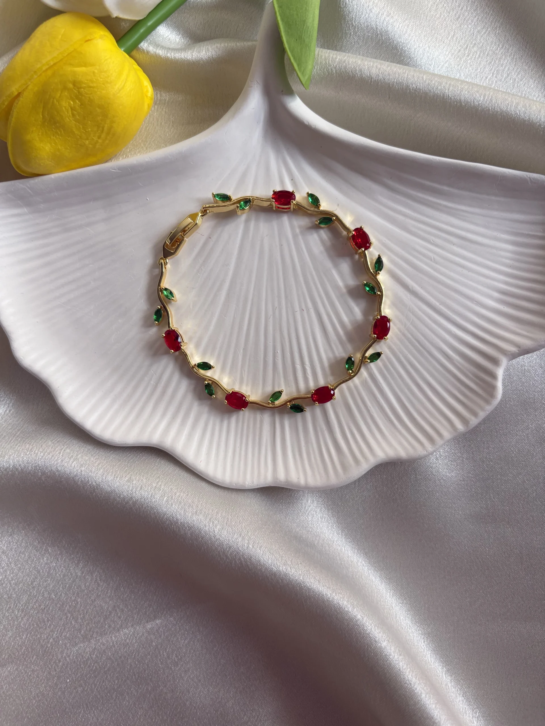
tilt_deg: -85.4
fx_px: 546
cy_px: 363
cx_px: 272
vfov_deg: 67.3
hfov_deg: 53.1
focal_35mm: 26
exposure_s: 1/412
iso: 50
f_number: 1.6
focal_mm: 5.96
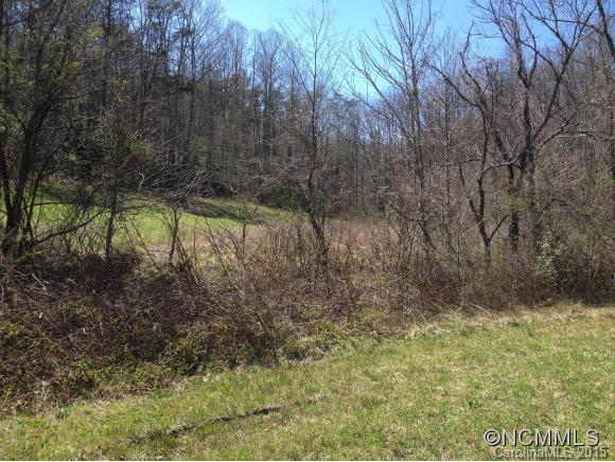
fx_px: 622
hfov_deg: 52.6
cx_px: 308
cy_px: 231
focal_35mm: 35
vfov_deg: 40.8
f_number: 2.4
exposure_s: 1/746
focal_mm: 4.28
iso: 50
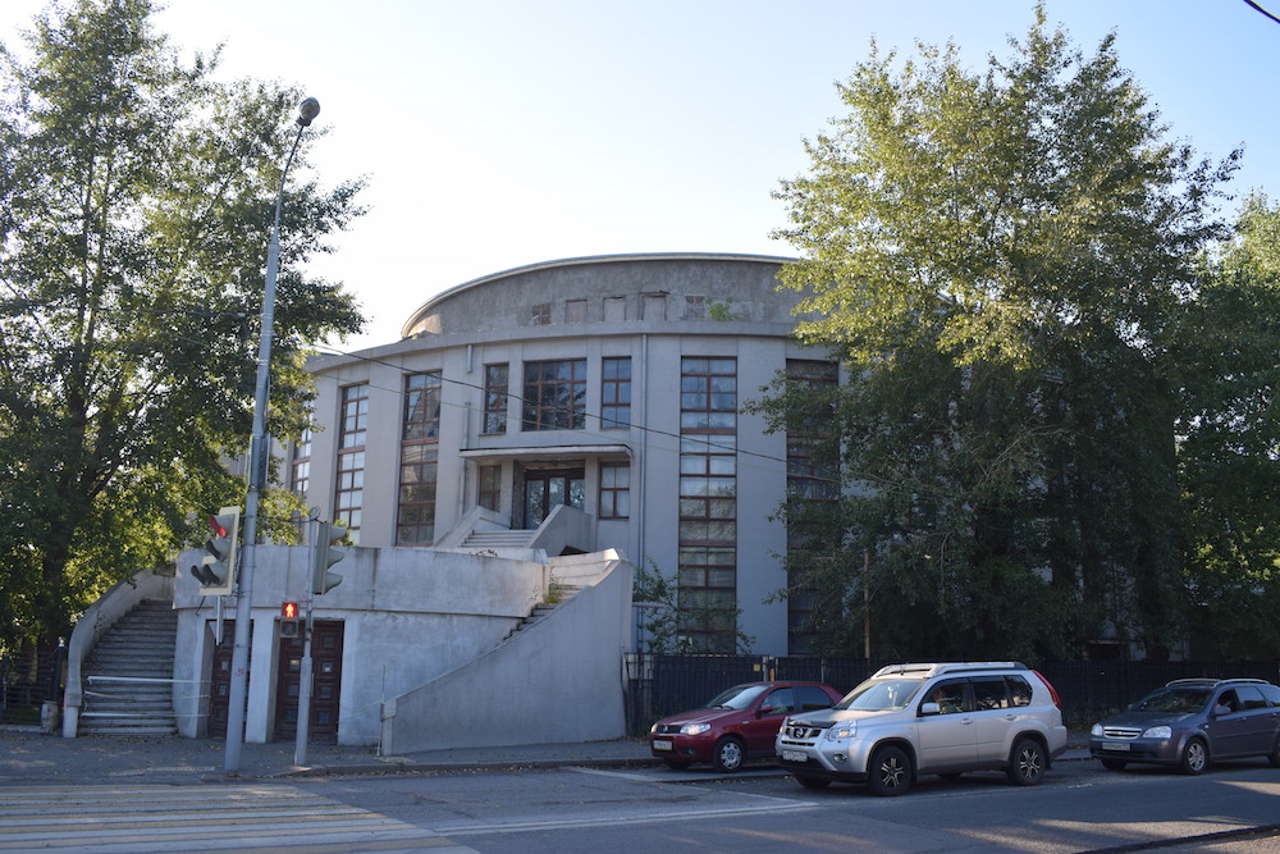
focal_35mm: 32
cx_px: 640
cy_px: 427
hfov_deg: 59.5
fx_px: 1120
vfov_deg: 41.7
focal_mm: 21
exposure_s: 1/250
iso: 320
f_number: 8
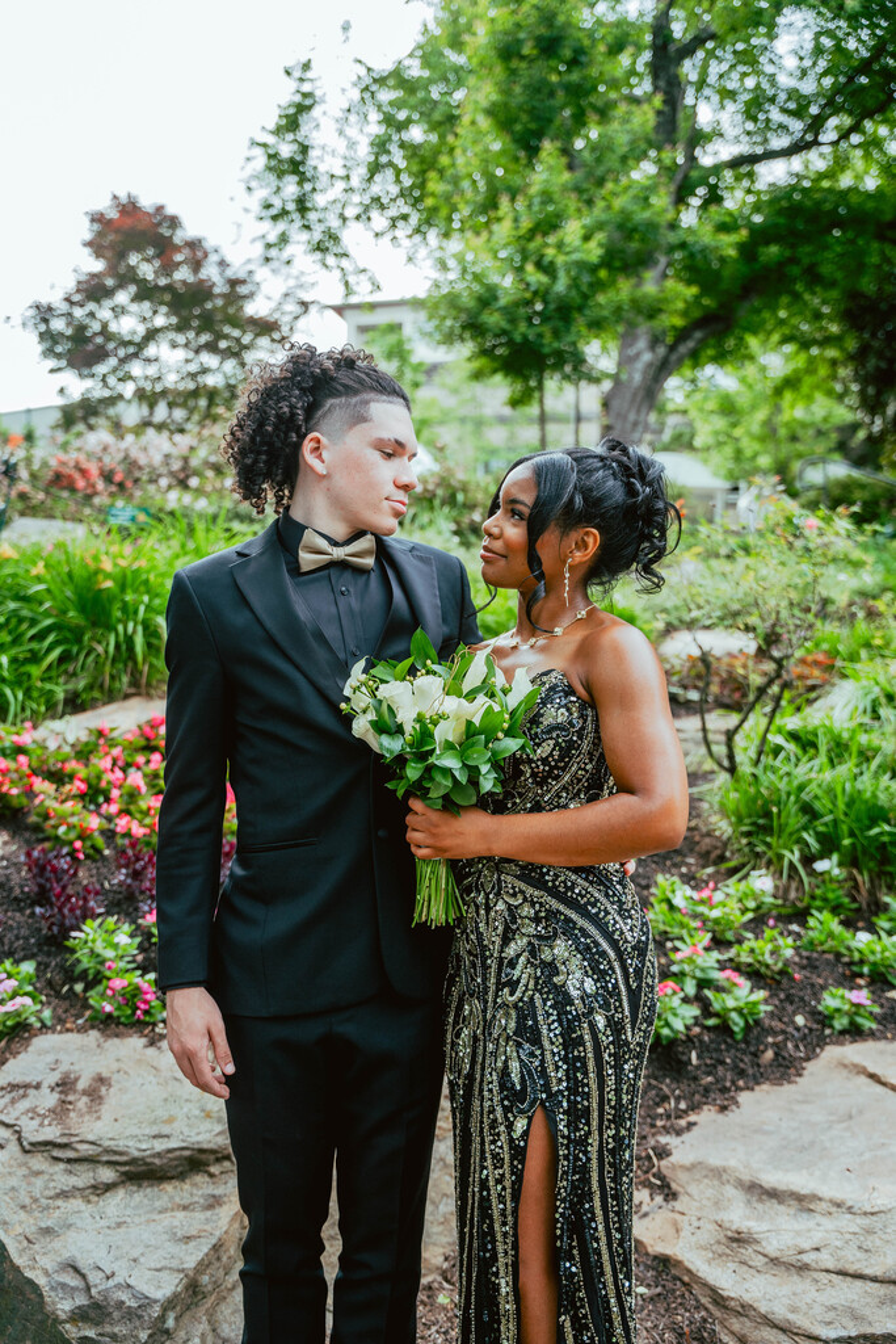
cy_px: 672
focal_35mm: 36
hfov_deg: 36.9
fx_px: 1343
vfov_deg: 53.1
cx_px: 448
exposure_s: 1/500
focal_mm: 36
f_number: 2.8
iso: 400
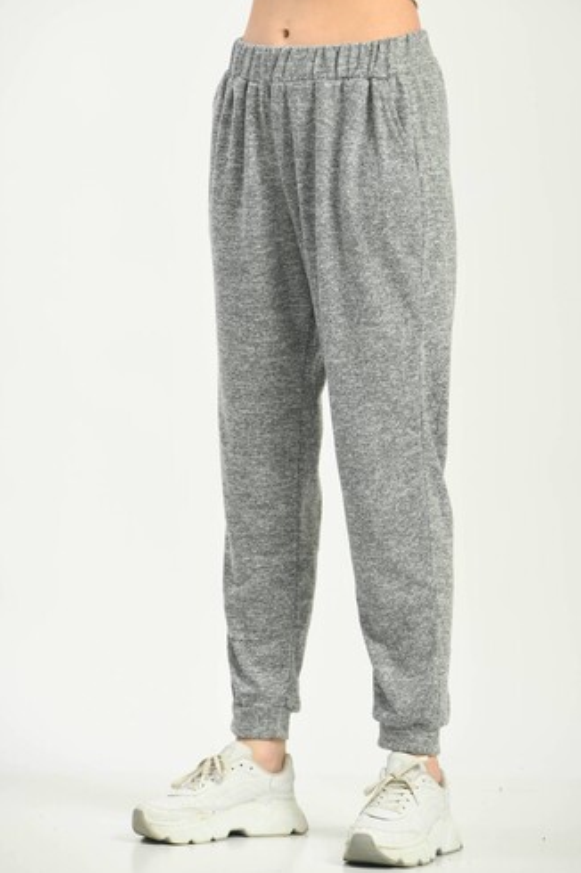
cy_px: 408
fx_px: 4412
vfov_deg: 11.3
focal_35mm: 182
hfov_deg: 7.5
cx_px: 317
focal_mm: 165
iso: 100
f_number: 6.3
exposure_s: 1/160
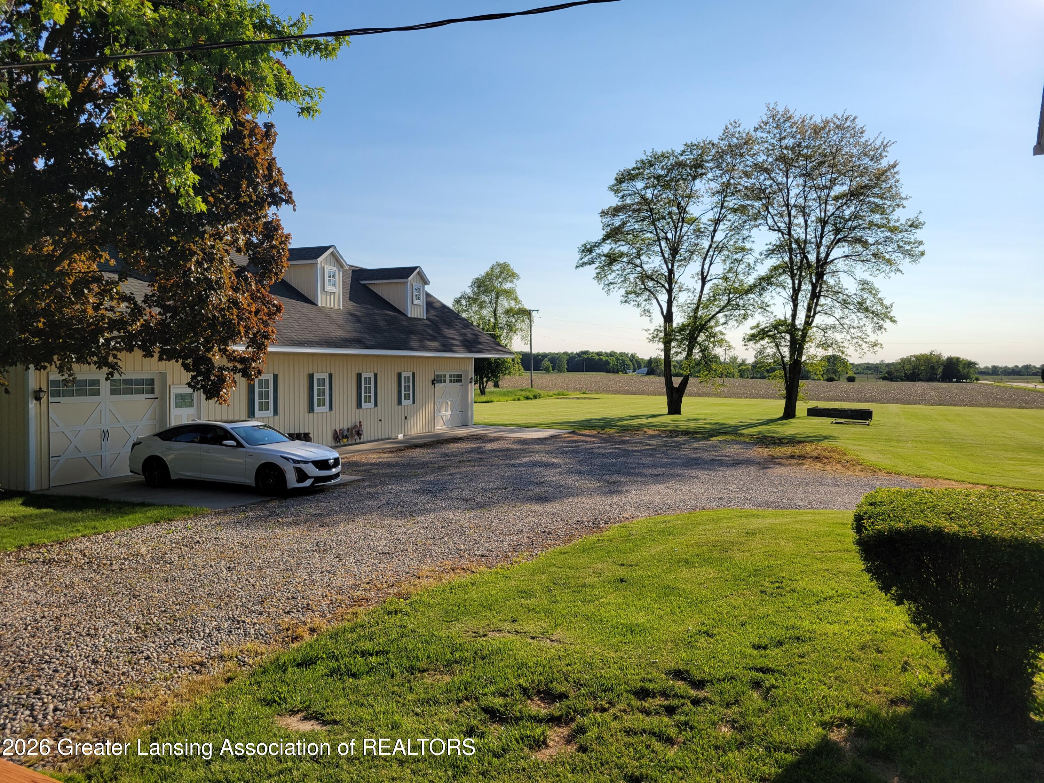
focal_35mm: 26
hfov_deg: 67.3
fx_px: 784
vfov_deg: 53.1
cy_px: 392
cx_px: 522
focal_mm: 5.4
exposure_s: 1/3336
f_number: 1.8
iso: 40
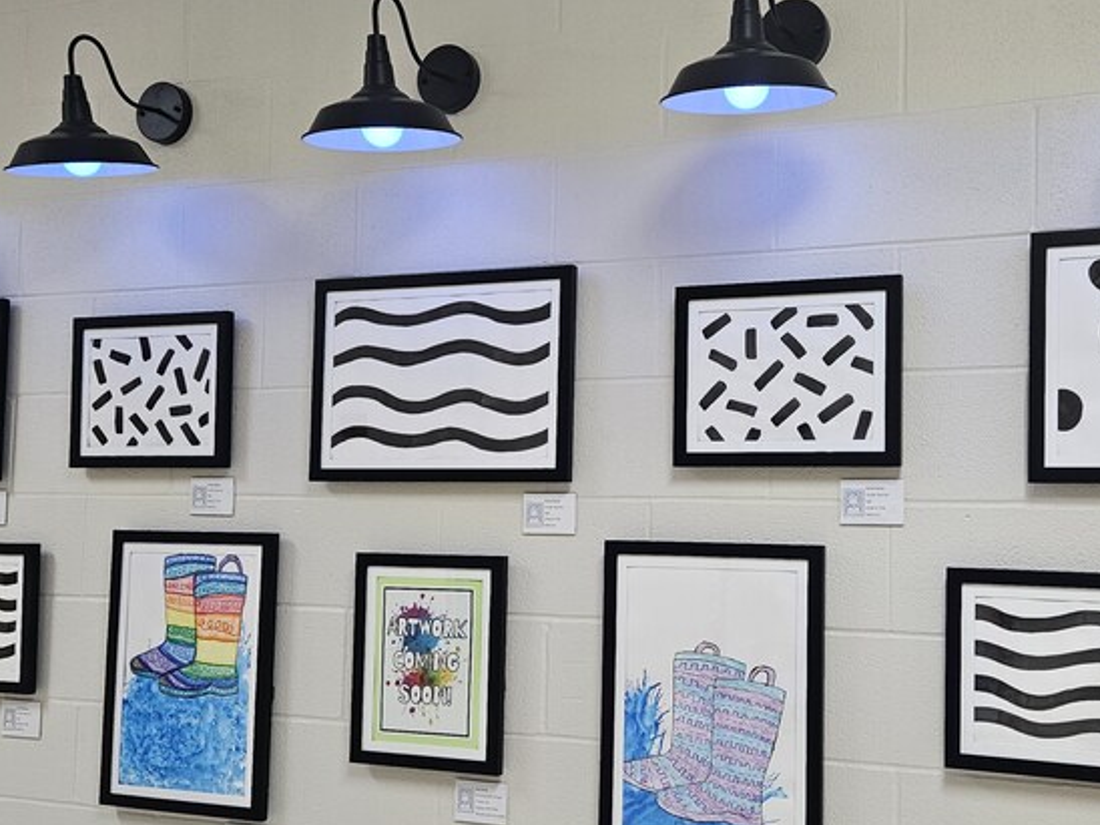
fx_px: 1366
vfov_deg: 33.6
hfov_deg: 43.6
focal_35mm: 43
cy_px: 462
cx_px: 674
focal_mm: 5.4
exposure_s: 1/120
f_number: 1.8
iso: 400
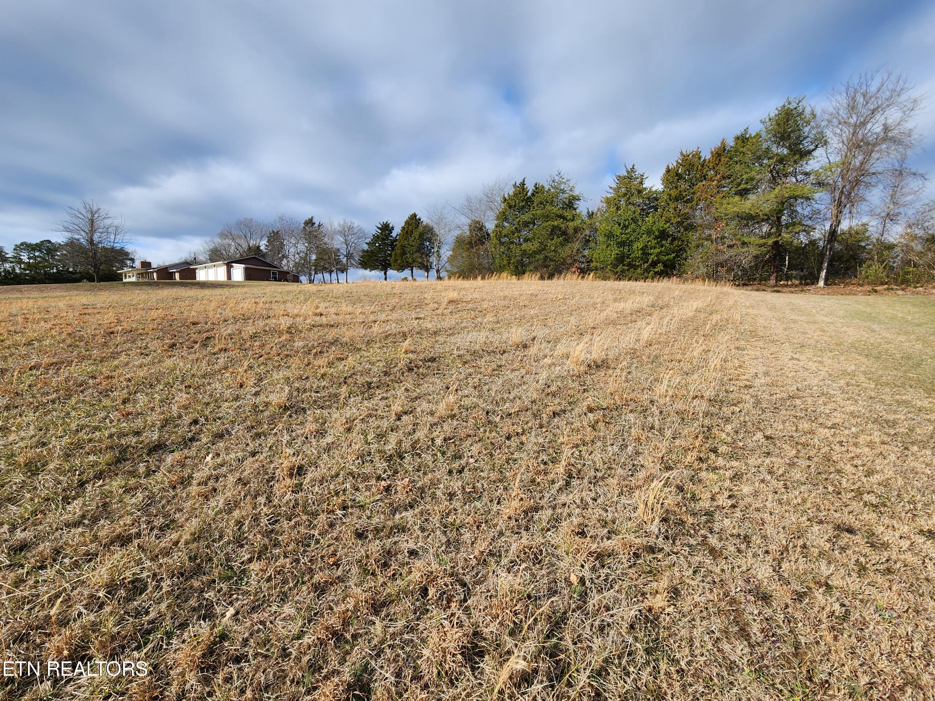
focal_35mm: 13
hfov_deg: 106.2
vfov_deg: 89.9
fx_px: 351
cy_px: 350
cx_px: 468
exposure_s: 1/1384
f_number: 2.2
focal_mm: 2.2
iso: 50
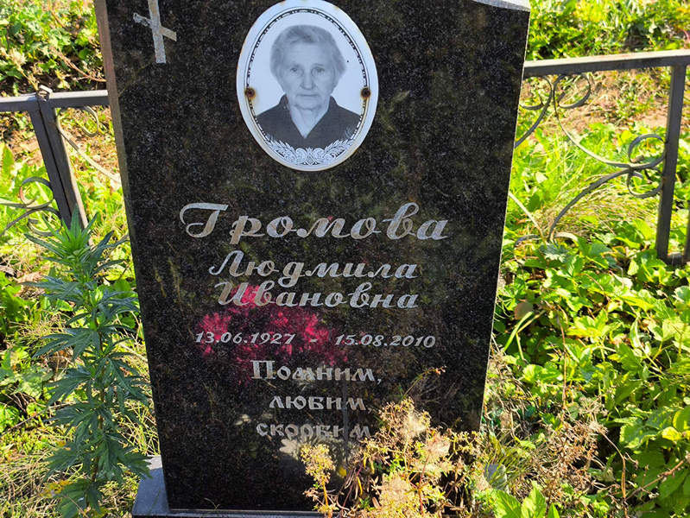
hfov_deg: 38.2
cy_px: 259
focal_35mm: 50
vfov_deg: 29.1
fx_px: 997
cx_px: 345
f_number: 1.7
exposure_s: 1/341
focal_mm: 4.71
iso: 50
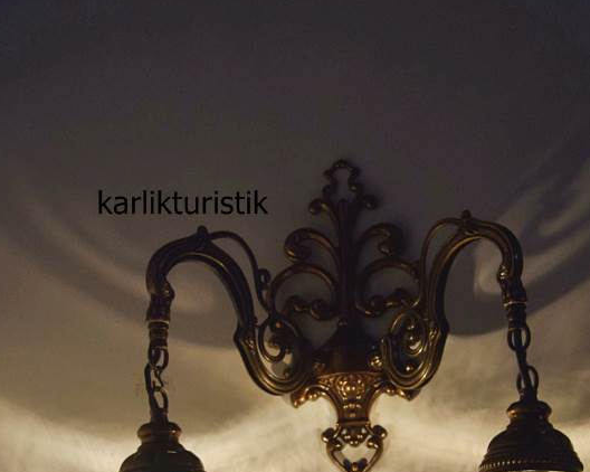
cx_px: 357
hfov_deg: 19.5
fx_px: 1711
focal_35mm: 98
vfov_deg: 15.5
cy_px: 440
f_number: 4.2
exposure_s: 1/60
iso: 720
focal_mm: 30
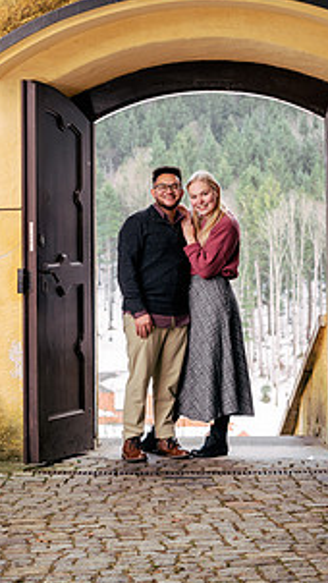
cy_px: 176
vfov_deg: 19.5
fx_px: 1684
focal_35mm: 109
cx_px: 173
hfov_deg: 11.1
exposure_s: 1/80
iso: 250
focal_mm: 70
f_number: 5
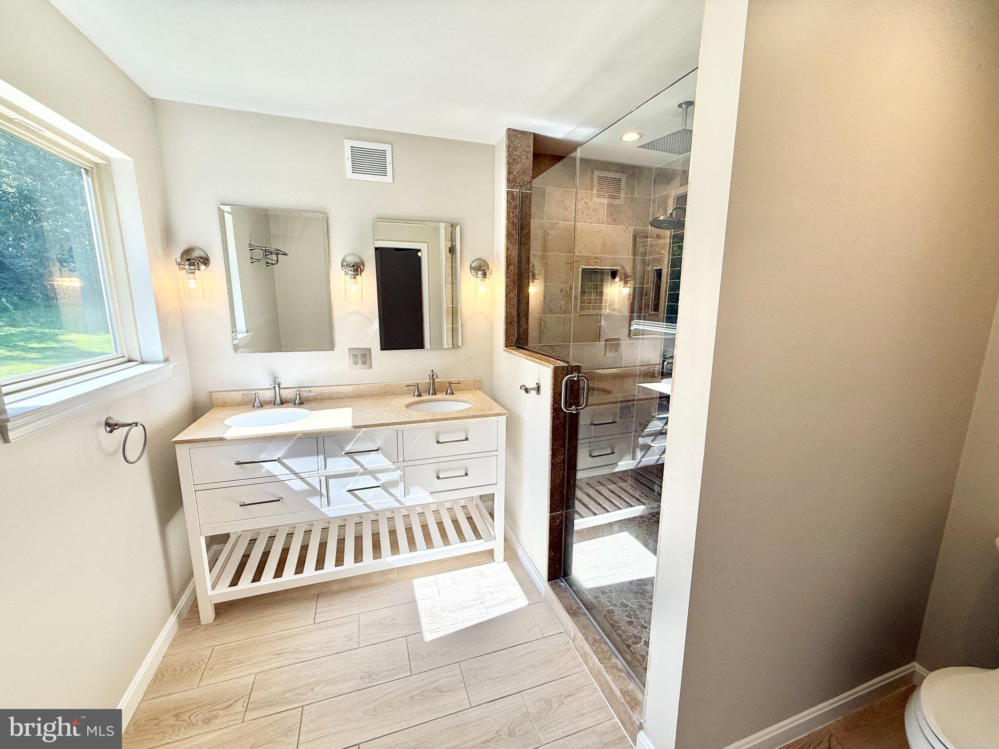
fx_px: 404
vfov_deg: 85.7
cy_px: 374
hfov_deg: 102.1
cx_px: 500
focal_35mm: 14
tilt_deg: -10.6
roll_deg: -0.5
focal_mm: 2.22
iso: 64
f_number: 2.2
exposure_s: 1/288
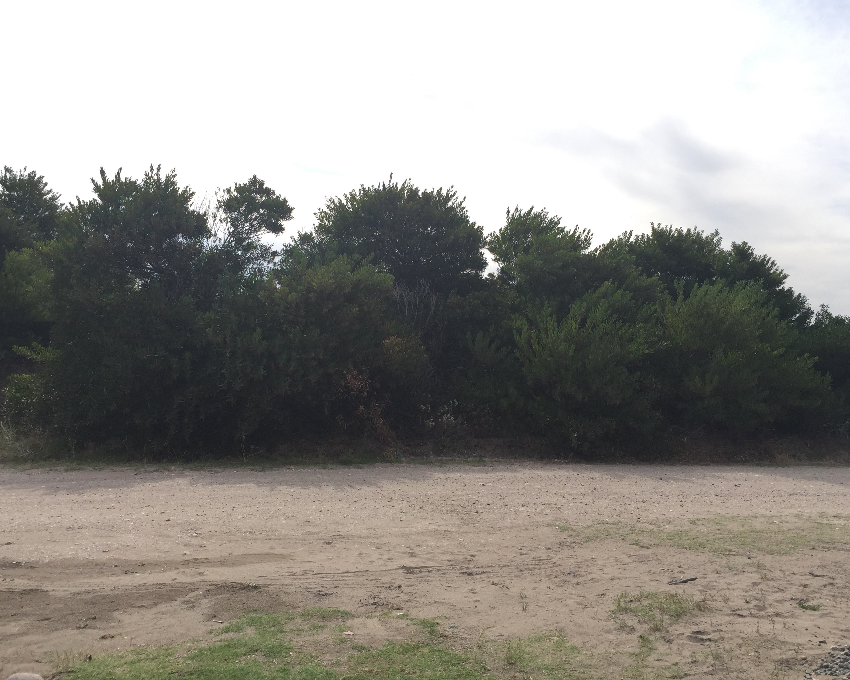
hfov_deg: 57.2
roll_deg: -0.1
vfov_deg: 47.1
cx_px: 443
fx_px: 780
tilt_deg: +2.1
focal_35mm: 31
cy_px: 332
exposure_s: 1/1582
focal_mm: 4.15
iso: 32
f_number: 2.2
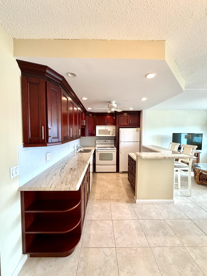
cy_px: 138
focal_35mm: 14
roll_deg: -0.8
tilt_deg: -3.8
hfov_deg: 85.7
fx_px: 112
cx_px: 104
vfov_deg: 102.1
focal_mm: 2.22
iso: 250
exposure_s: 1/120
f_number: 2.2
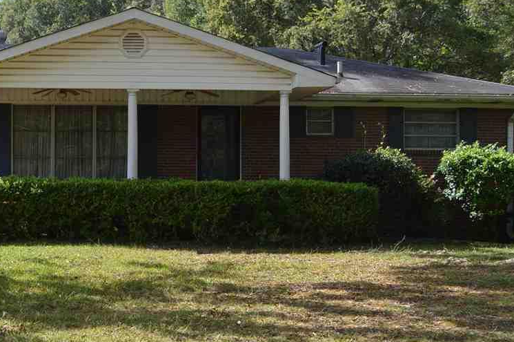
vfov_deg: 20.3
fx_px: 956
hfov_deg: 29.6
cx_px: 124
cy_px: 188
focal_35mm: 67
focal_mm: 26
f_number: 7.1
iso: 100
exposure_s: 1/200
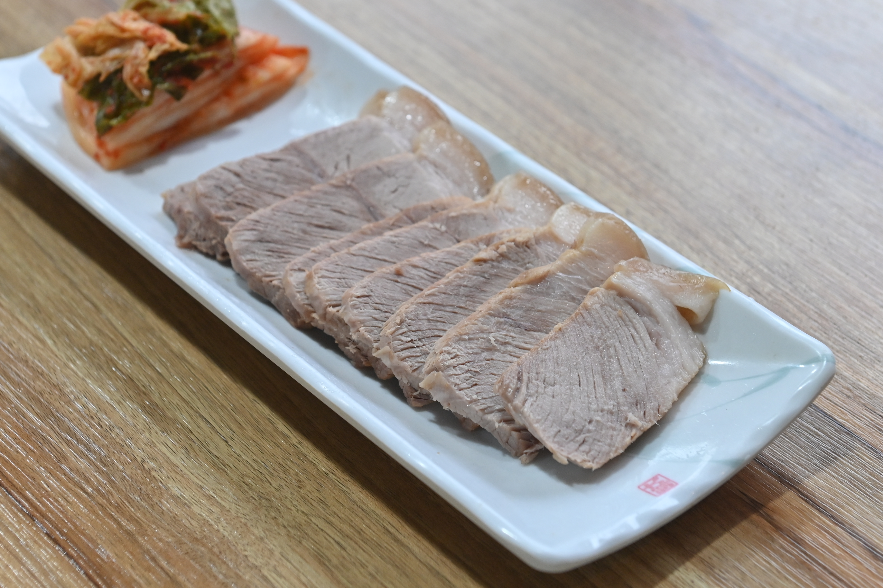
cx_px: 411
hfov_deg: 20.8
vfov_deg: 13.9
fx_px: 2402
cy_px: 220
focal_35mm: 98
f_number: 5
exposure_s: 1/125
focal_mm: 70
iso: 800
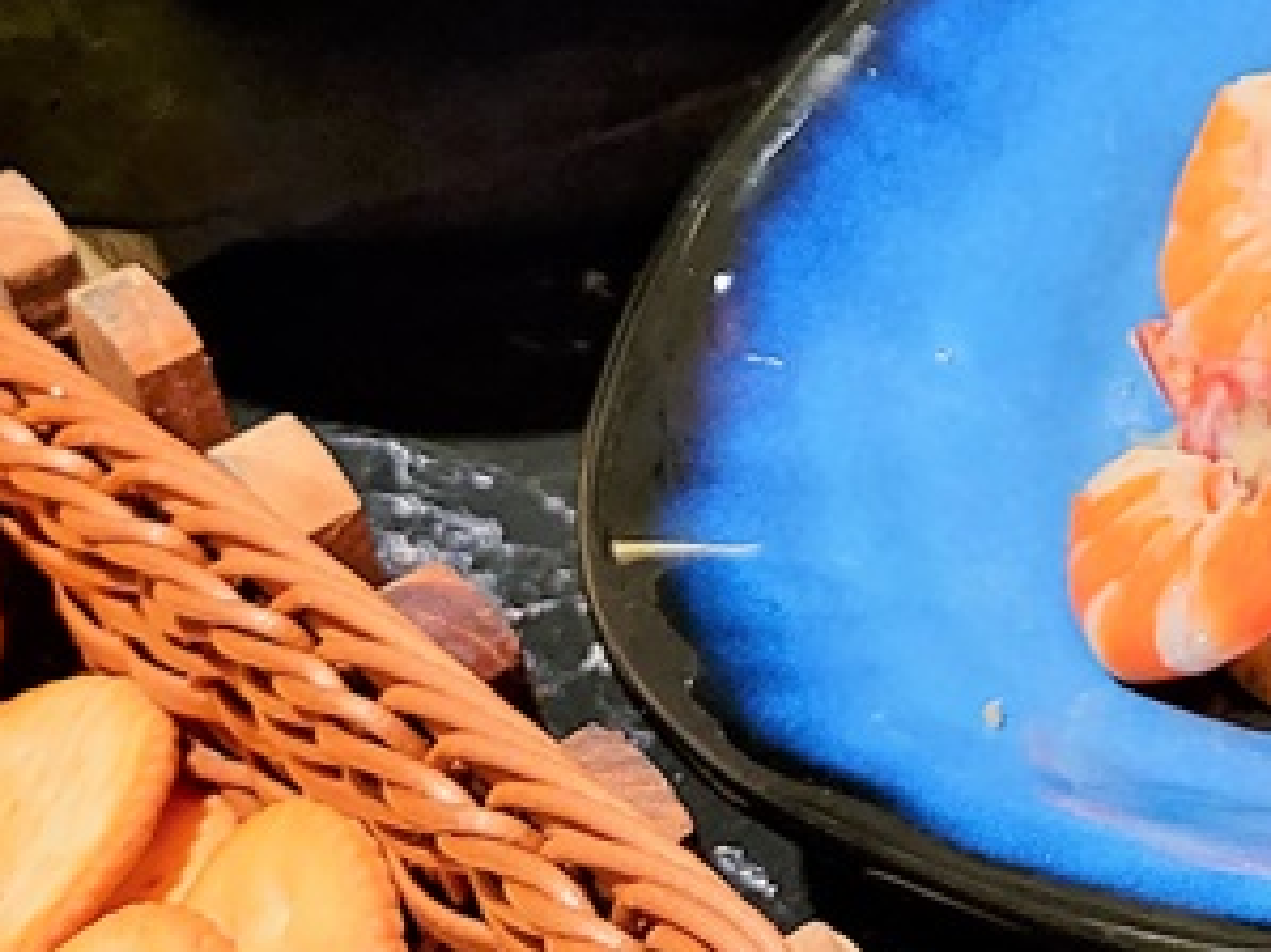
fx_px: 3193
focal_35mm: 87
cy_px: -55
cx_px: 1768
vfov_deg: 16.5
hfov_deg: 20.1
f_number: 1.8
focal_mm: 5.4
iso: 640
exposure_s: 1/50
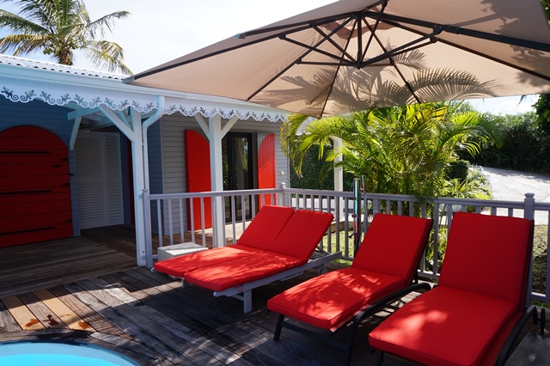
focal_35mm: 24
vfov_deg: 53.1
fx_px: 366
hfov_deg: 73.8
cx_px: 275
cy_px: 183
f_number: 11
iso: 100
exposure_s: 1/80
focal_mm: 16
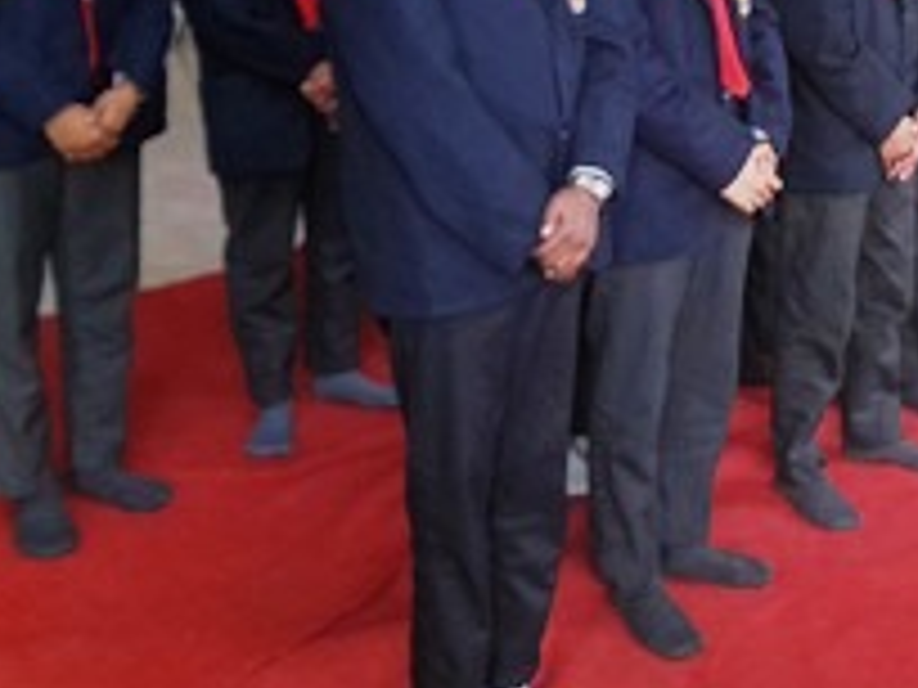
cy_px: 36
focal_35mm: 49
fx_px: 1299
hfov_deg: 36.5
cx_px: 828
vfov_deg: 28.2
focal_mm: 4.6
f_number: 2
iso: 40
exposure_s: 1/50
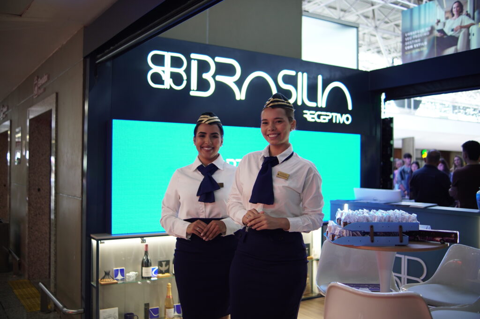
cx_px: 240
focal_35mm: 34
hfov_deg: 55.1
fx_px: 460
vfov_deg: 38.3
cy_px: 160
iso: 250
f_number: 1.4
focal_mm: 23
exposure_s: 1/100
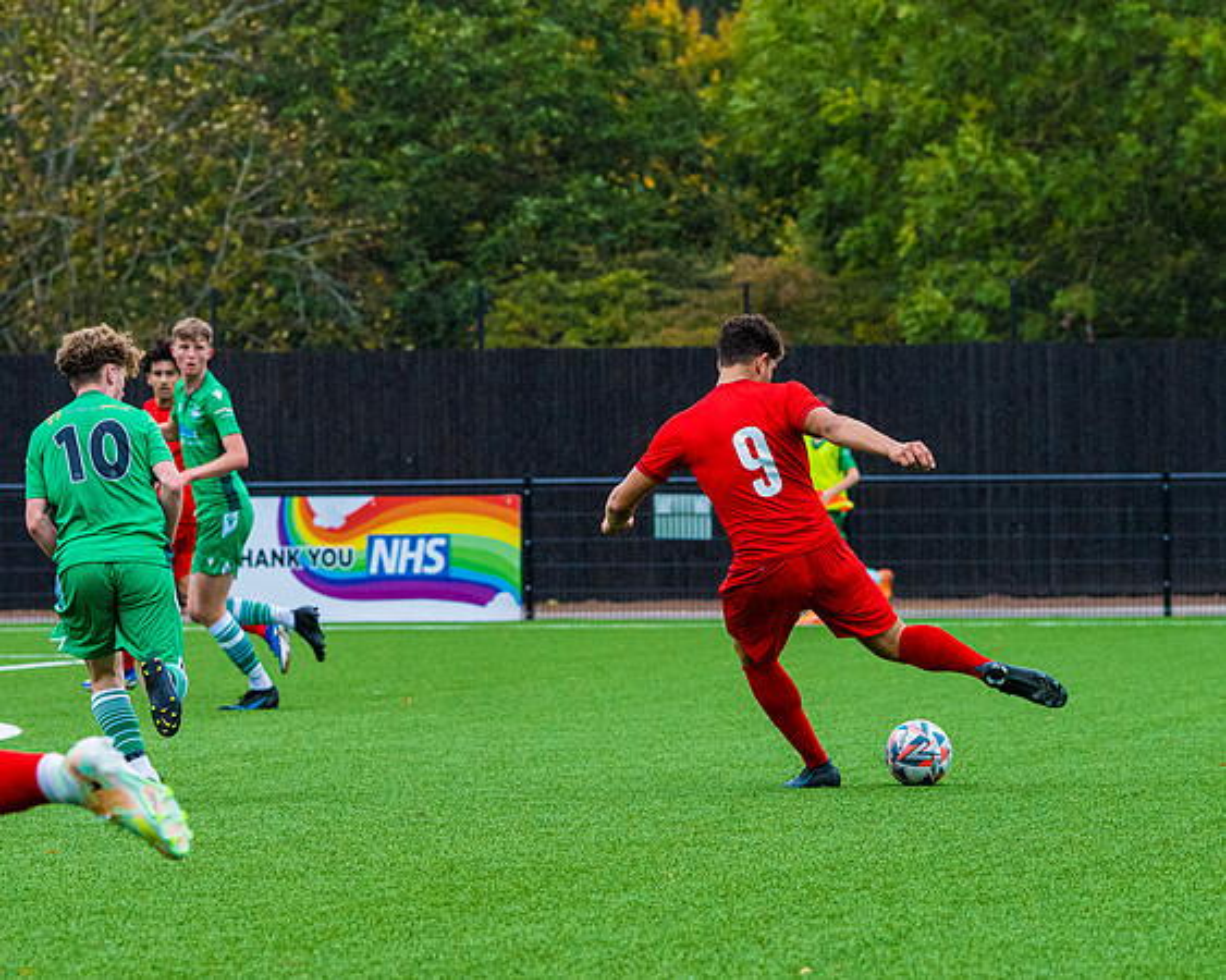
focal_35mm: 248
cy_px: 468
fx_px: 9000
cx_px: 554
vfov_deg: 6.2
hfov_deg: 7.8
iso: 1000
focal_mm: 105
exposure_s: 1/2000
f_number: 4
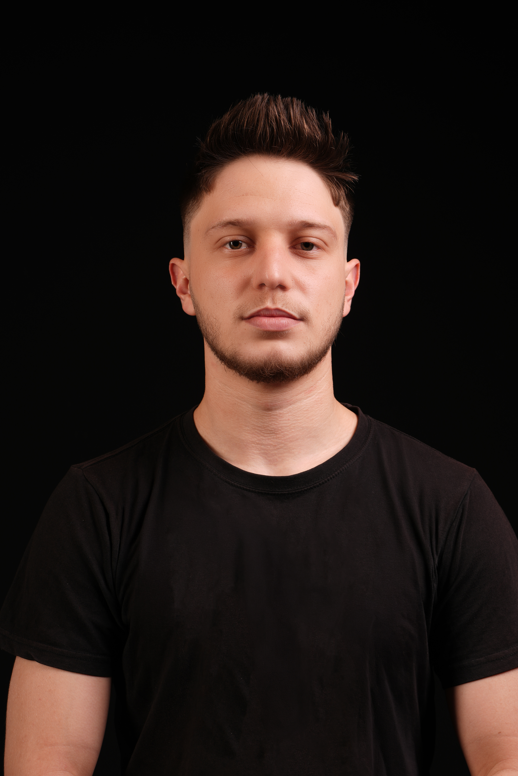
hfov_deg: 27.0
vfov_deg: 39.6
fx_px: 1079
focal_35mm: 50
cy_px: 388
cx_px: 259
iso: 64
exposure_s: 1/100
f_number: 6.3
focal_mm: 50
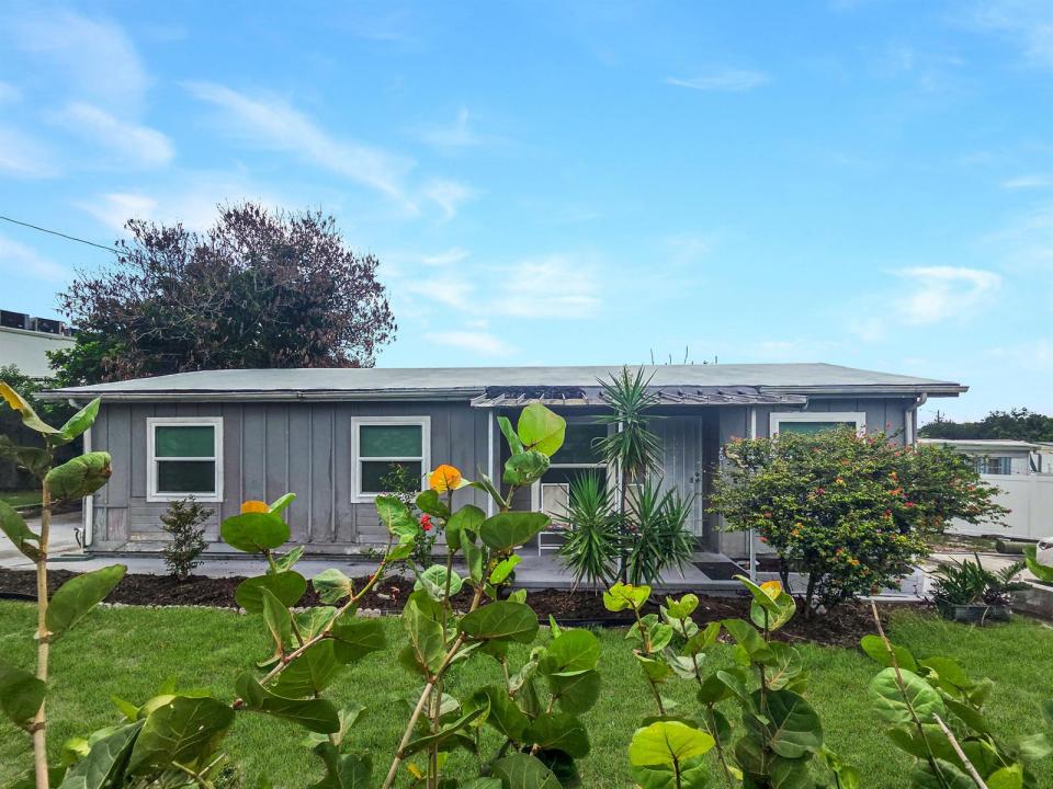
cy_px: 394
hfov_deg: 106.2
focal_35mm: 13
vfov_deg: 89.9
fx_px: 395
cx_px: 526
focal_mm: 2.2
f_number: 2.2
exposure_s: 1/2900
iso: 50
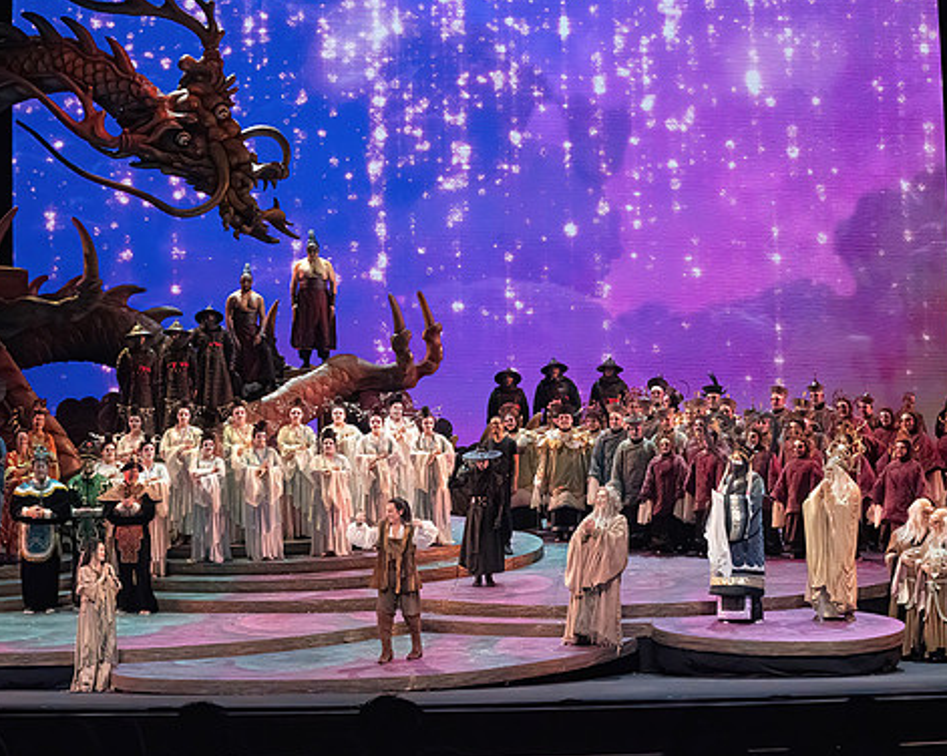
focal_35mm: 81
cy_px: 379
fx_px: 2268
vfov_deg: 18.9
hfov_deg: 23.5
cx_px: 380
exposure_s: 1/1000
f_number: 10
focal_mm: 70
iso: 20000
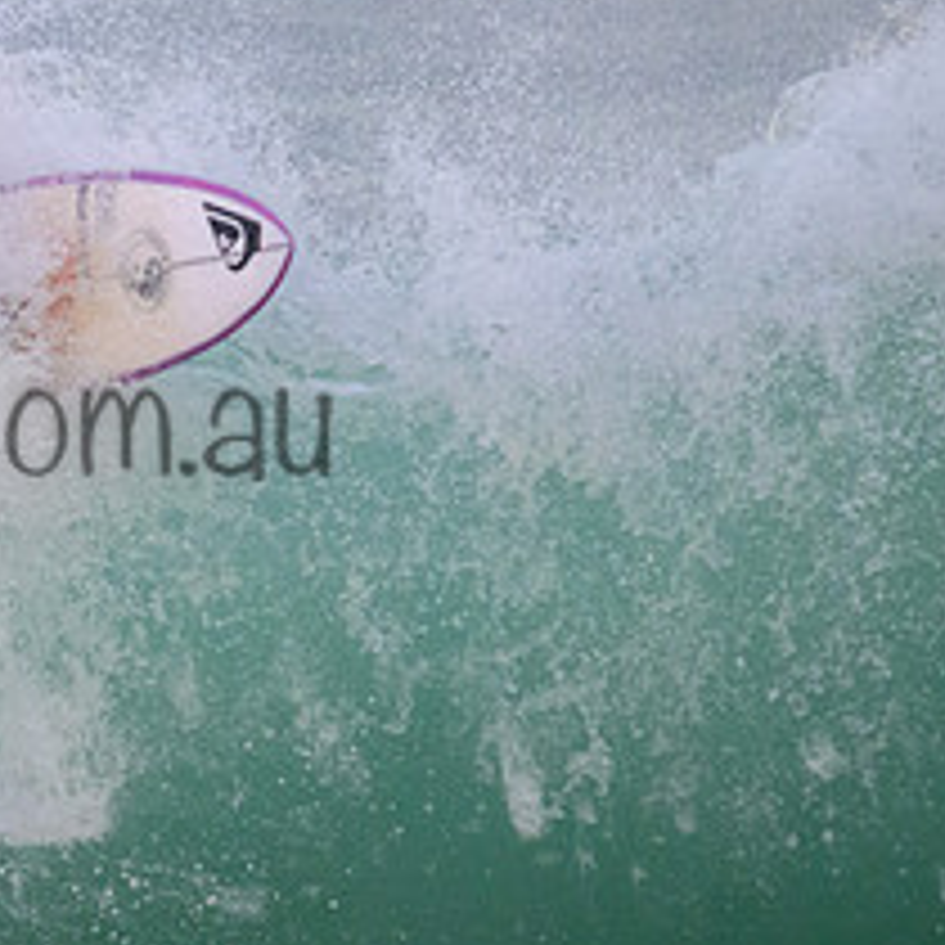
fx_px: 58127
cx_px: -144
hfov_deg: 0.9
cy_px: 371
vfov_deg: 0.9
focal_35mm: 1882
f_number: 11
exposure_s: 1/1250
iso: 7200
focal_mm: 800
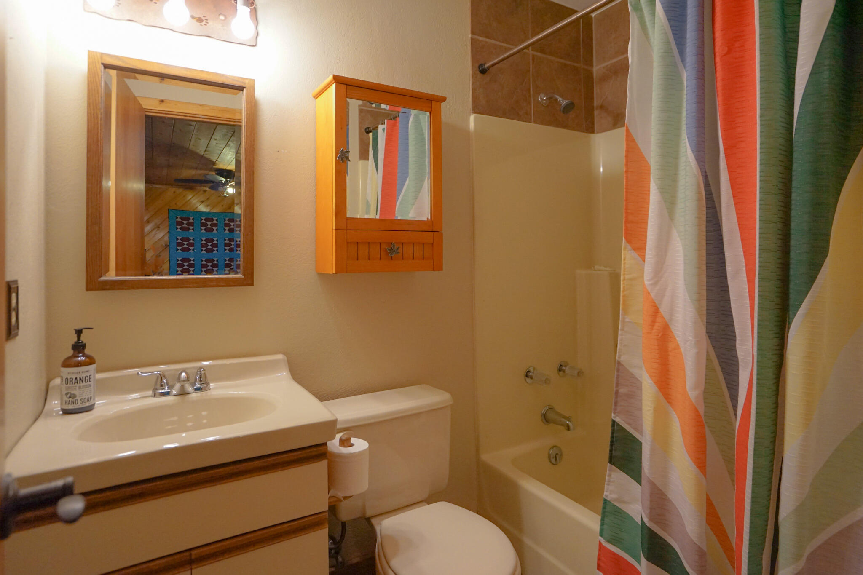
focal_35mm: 18
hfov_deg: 90.0
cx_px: 432
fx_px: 431
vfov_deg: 67.4
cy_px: 288
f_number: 4
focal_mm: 18
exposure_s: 1/160
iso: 2500
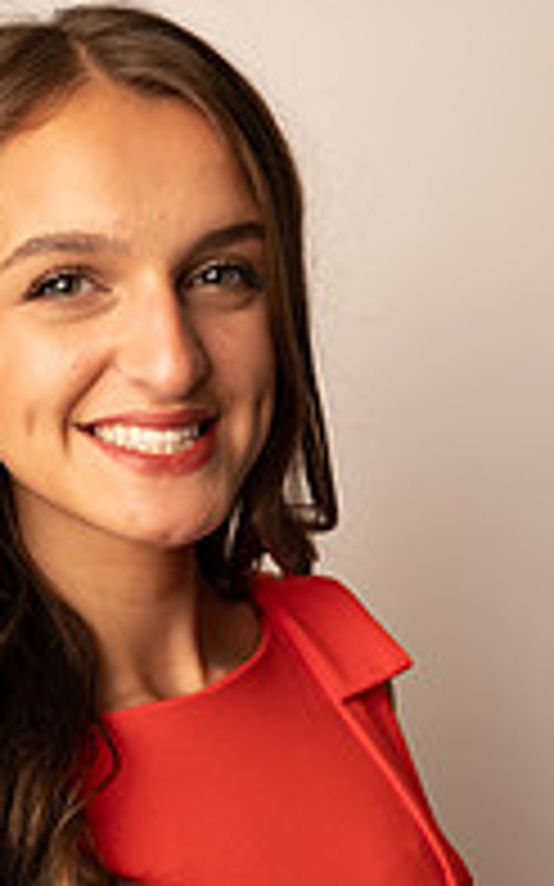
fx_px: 1354
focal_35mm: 56
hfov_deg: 23.0
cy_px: 693
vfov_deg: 35.3
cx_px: 185
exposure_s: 1/160
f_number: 3.2
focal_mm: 24
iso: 100
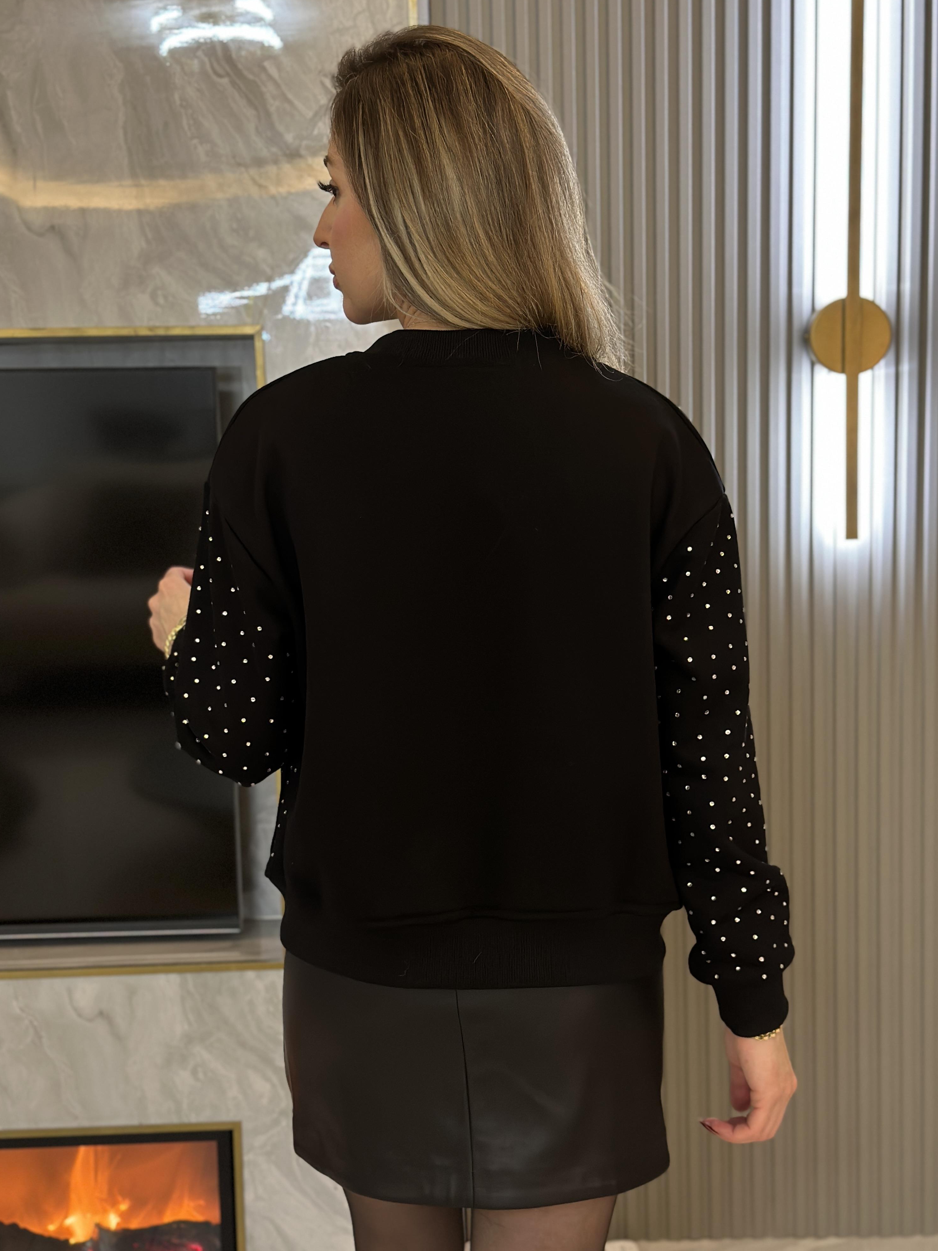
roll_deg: +1.4
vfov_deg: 38.9
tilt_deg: -8.5
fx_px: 1771
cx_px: 466
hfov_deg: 29.7
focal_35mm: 49
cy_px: 630
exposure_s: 1/33
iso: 250
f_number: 1.78
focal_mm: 6.86
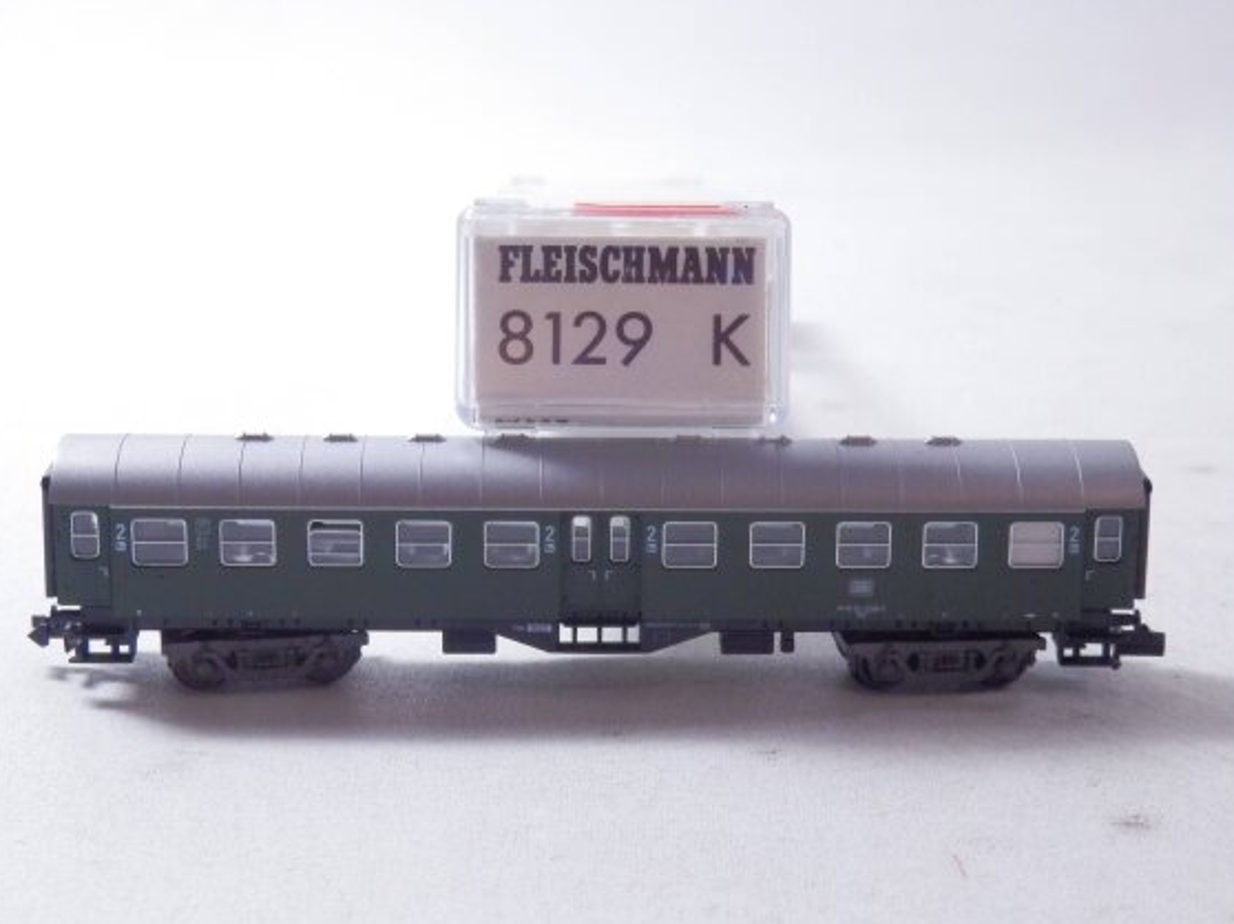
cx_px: 579
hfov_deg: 27.4
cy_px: 435
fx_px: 2530
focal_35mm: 71
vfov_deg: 20.7
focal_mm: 11.9
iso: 800
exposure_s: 1/160
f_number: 4.4
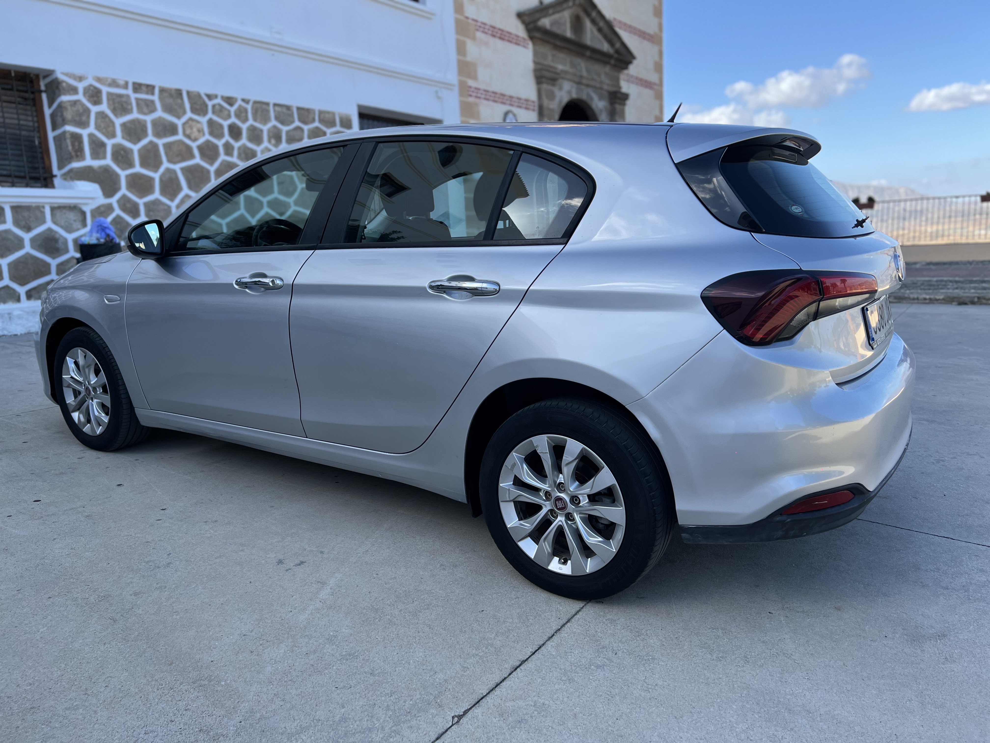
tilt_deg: -9.2
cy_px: 372
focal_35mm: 26
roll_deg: +3.0
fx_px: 744
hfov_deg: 67.3
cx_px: 495
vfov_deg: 53.1
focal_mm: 5.7
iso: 50
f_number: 1.5
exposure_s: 1/1089
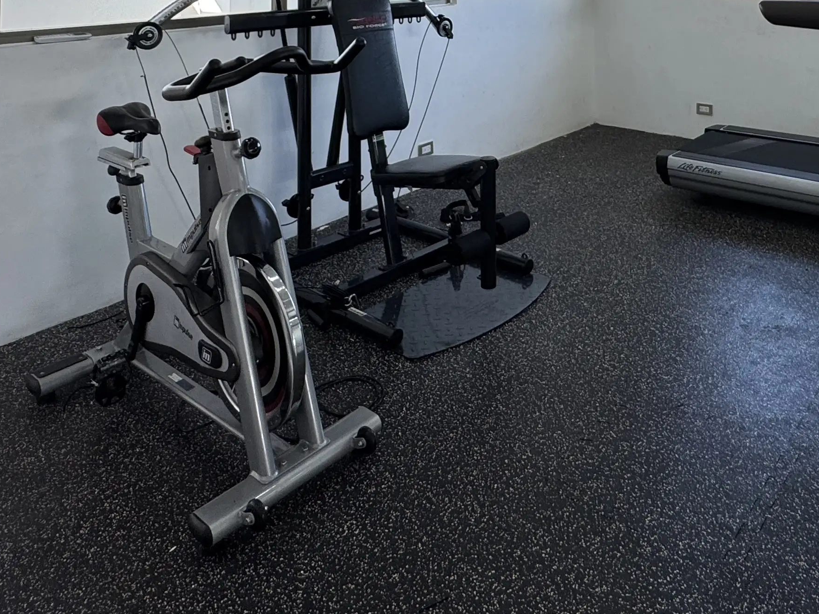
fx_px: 757
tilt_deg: +0.4
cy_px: -65
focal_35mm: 32
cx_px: 543
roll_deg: +0.0
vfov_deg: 37.0
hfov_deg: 55.7
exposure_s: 1/99
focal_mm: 2.22
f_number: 2.2
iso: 40
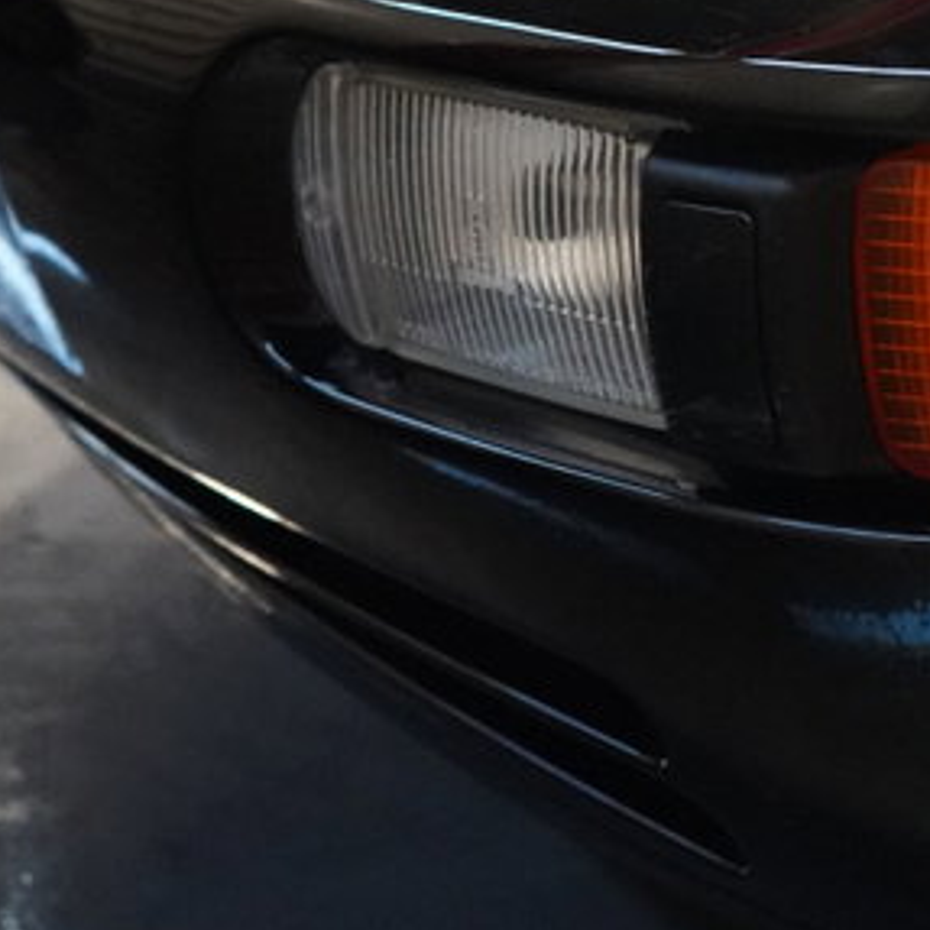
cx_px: 1173
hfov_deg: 15.3
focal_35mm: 109
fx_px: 3313
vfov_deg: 15.6
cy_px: -57
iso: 12800
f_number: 4
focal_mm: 36
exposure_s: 1/60
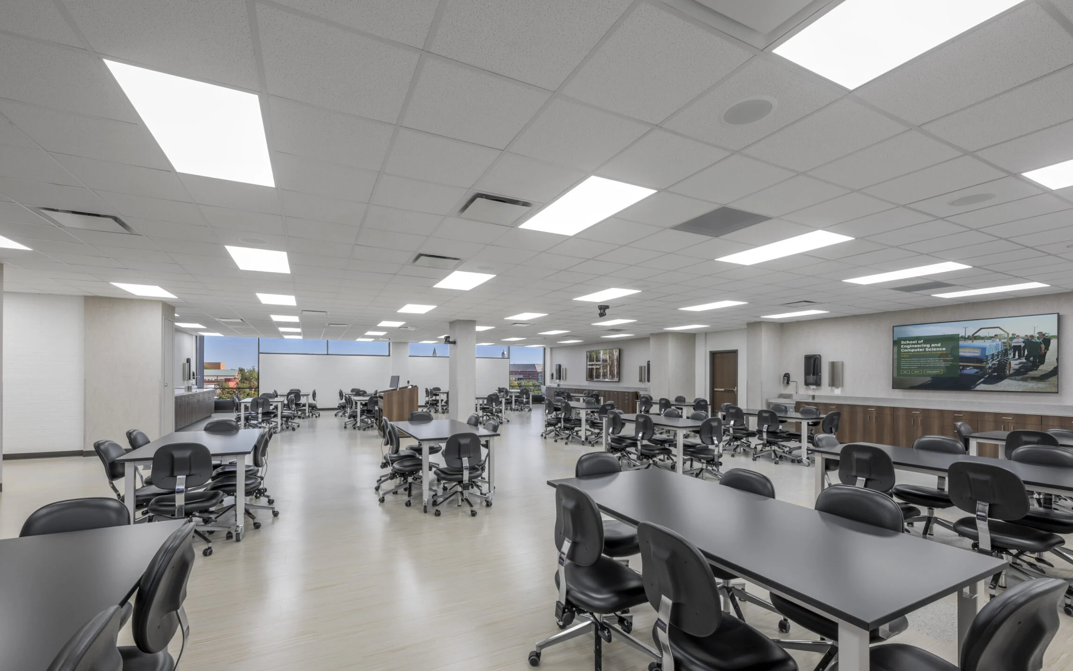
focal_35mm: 15
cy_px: 373
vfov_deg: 74.5
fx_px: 439
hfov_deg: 101.5
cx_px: 533
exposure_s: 1/2
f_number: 11
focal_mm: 14
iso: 125
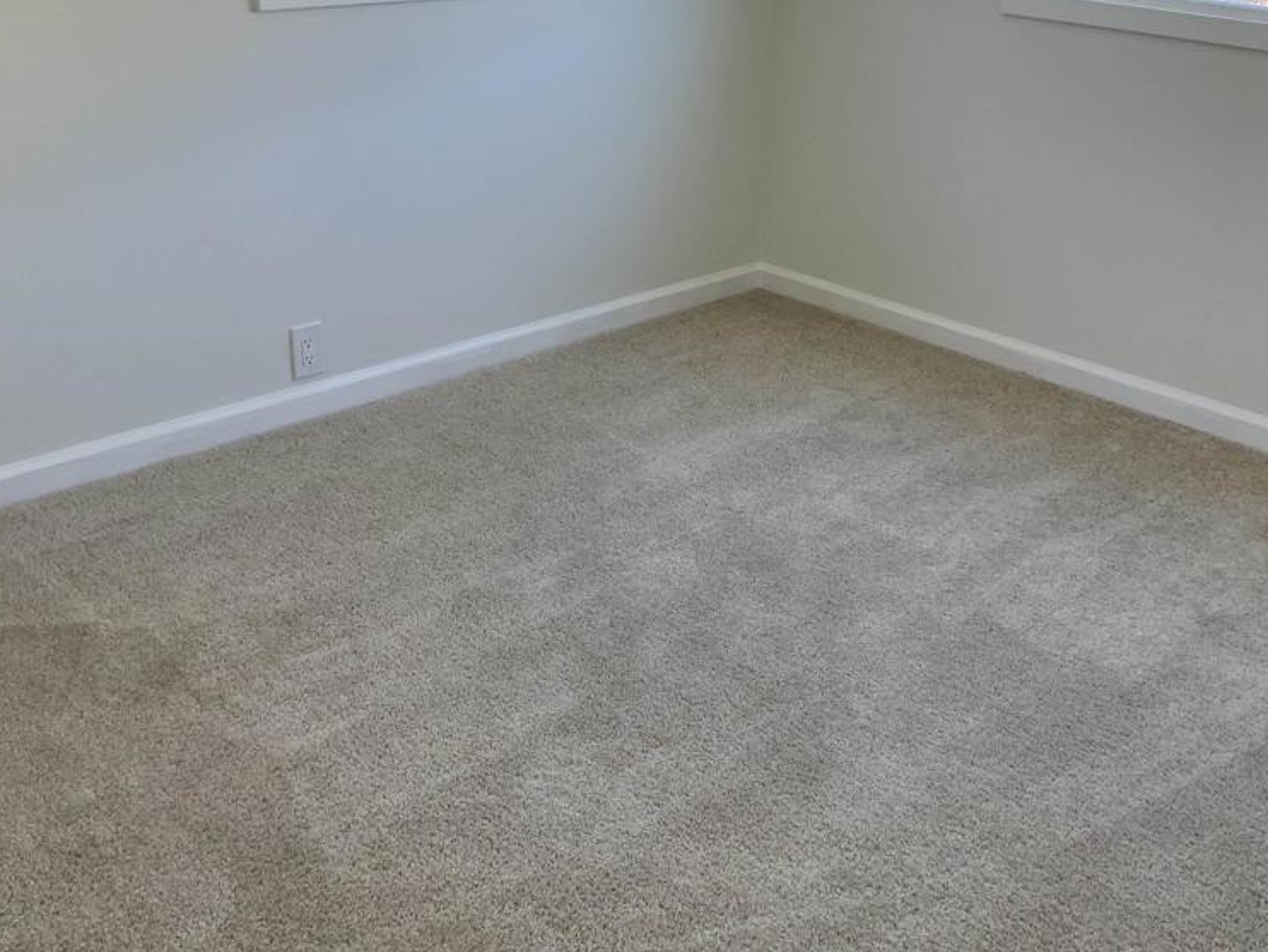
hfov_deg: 46.7
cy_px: 436
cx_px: 694
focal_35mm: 40
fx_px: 1466
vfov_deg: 36.0
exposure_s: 1/122
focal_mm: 3
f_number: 1.8
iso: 50
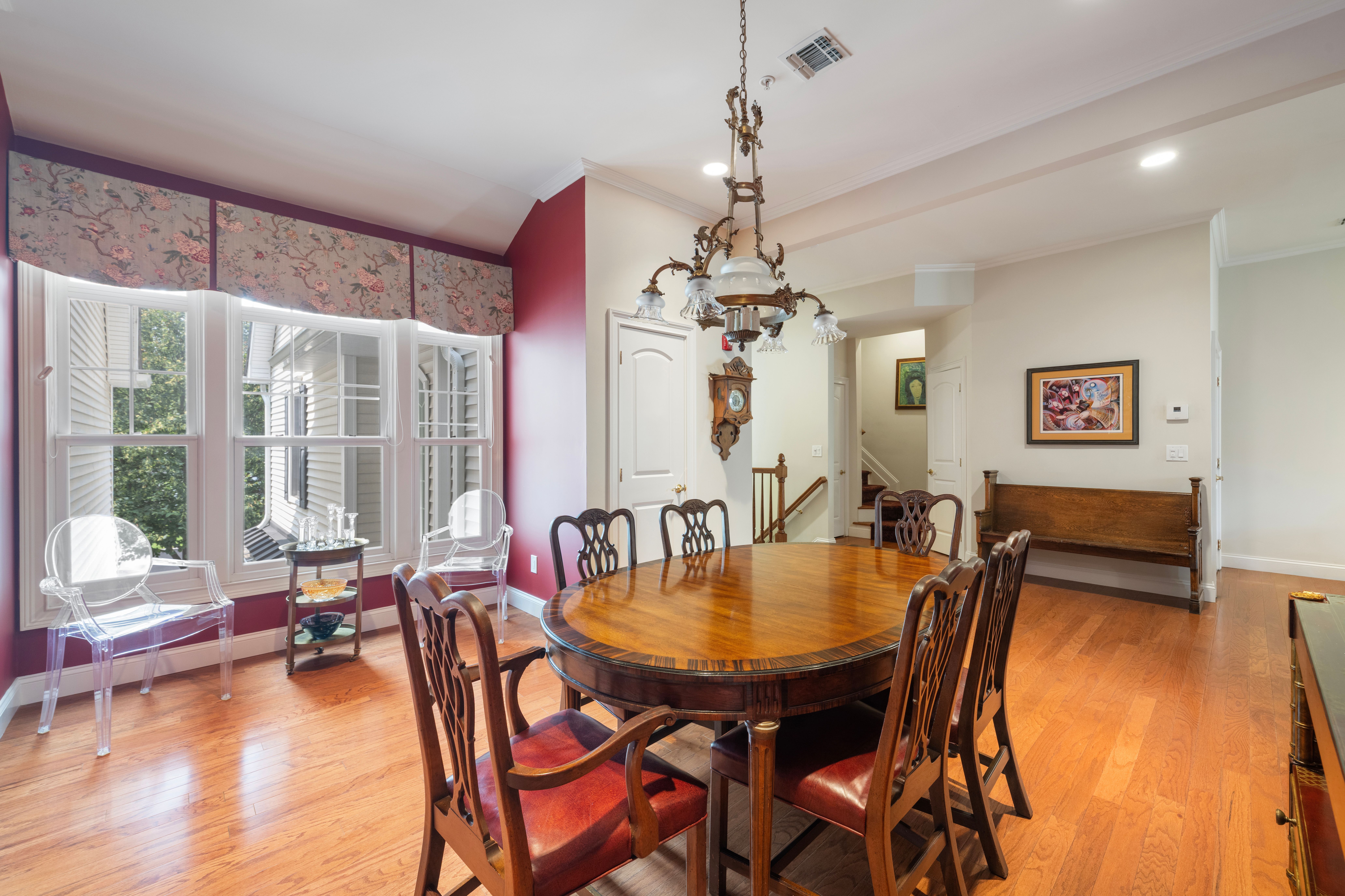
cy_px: 448
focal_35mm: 14
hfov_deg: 104.3
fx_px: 523
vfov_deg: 81.2
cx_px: 672
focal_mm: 14
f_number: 10
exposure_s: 4
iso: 320
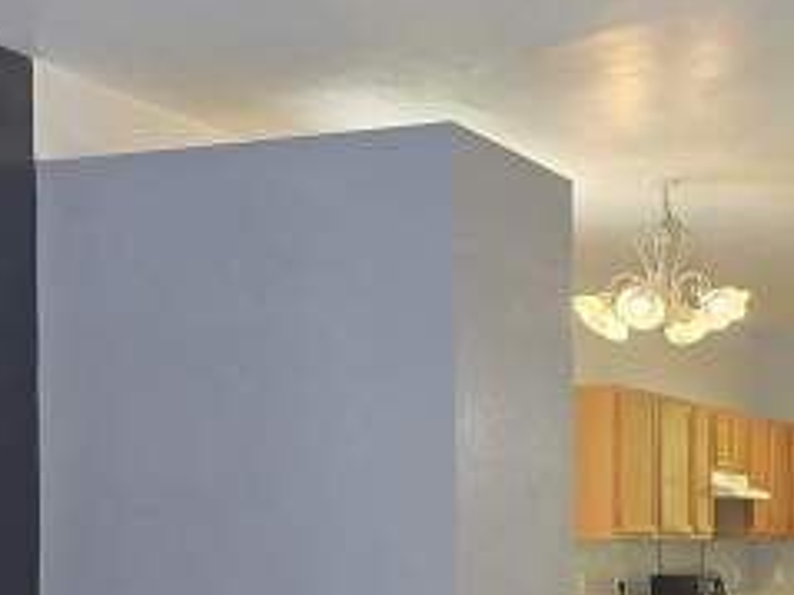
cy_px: 510
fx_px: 1765
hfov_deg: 25.3
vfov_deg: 18.9
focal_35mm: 77
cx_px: 505
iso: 160
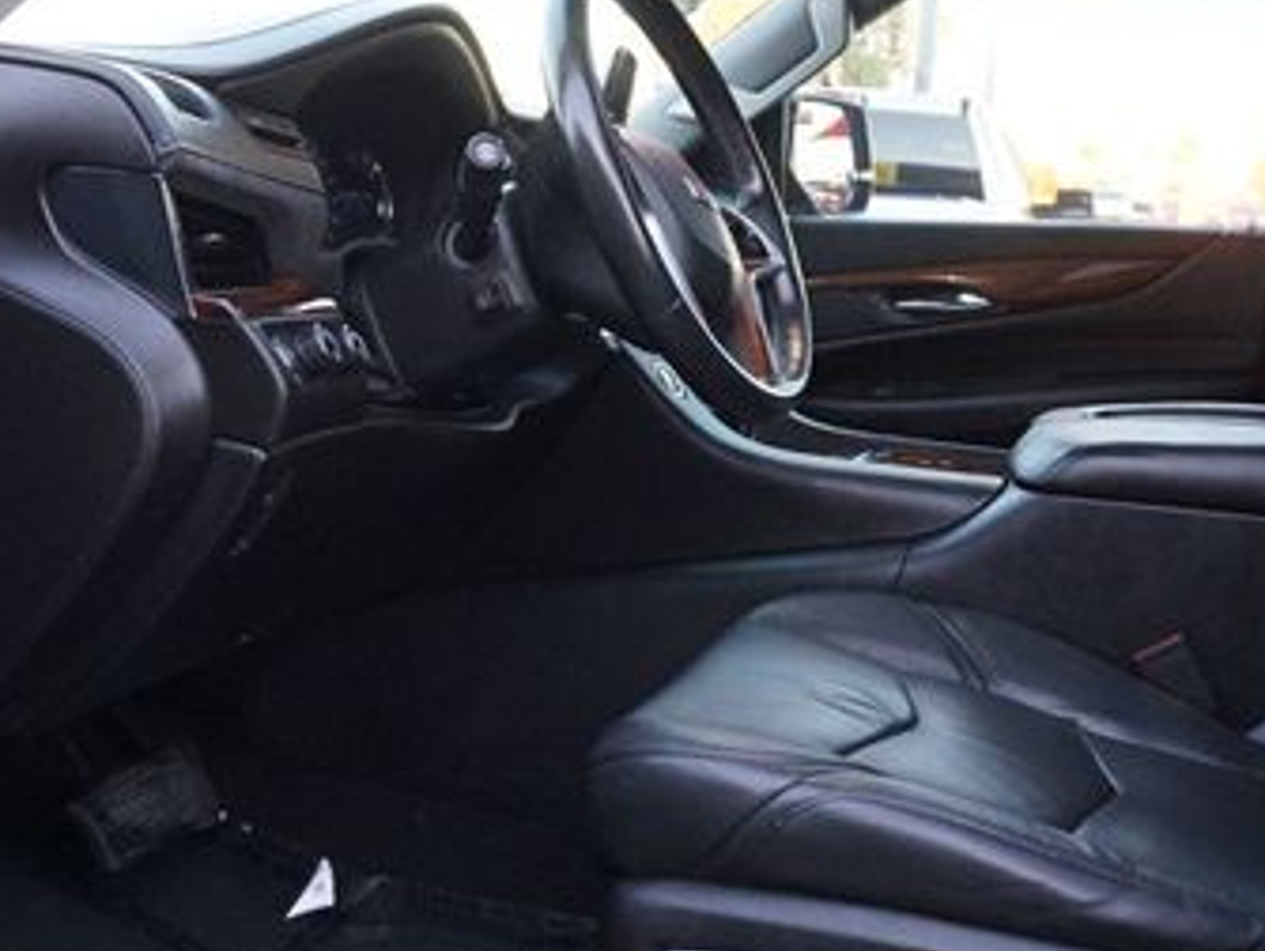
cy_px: 362
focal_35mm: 44
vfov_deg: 32.8
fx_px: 1610
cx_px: 695
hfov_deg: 42.9
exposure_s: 1/160
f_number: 3.5
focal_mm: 16
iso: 1600
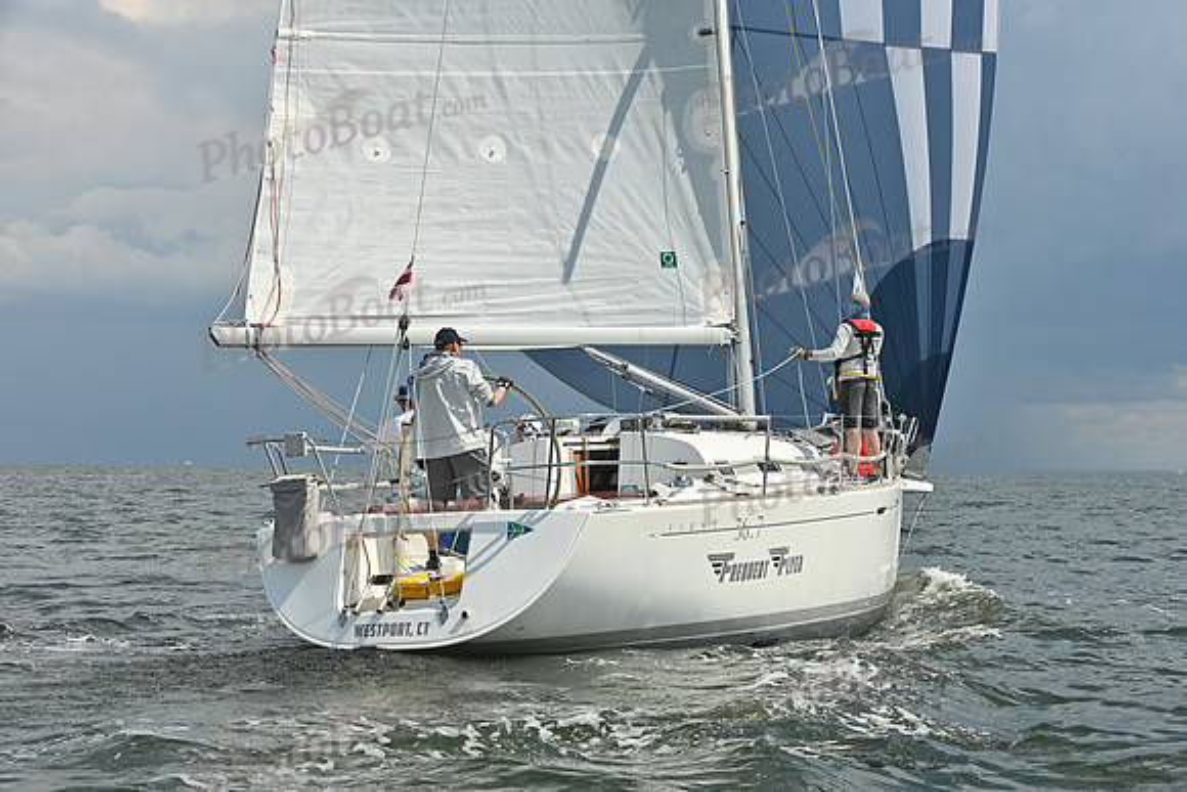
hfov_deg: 28.8
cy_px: 396
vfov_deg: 19.5
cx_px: 594
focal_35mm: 70
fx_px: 2308
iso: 320
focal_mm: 70
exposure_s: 1/1600
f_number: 10
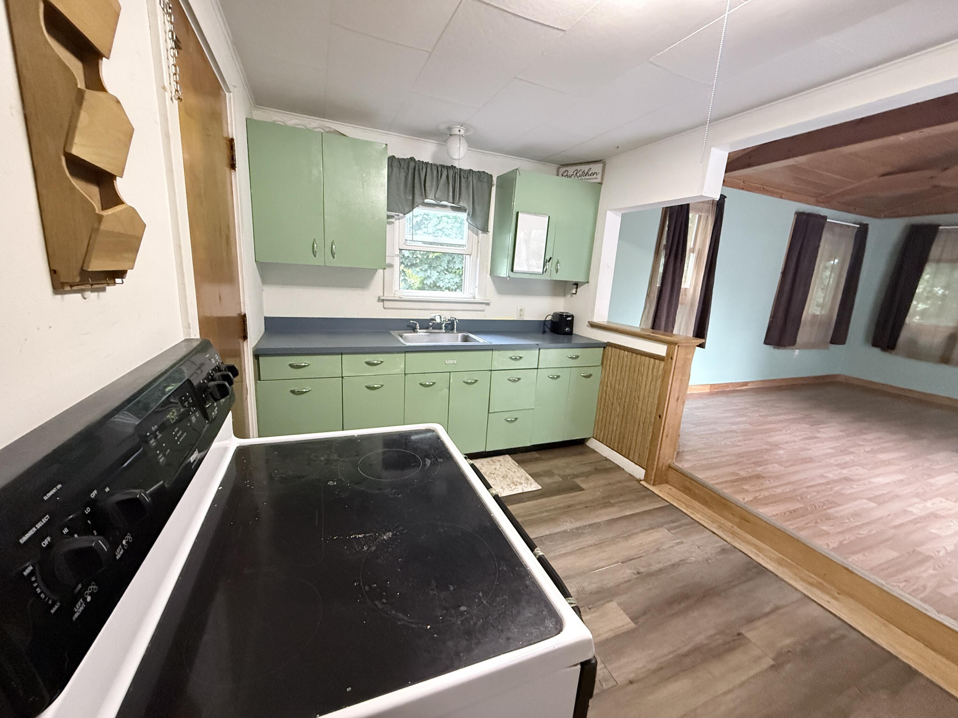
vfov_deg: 85.7
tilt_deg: -12.9
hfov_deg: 102.1
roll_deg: -3.6
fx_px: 387
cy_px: 359
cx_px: 479
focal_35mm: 14
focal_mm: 2.22
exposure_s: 1/60
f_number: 2.2
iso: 800
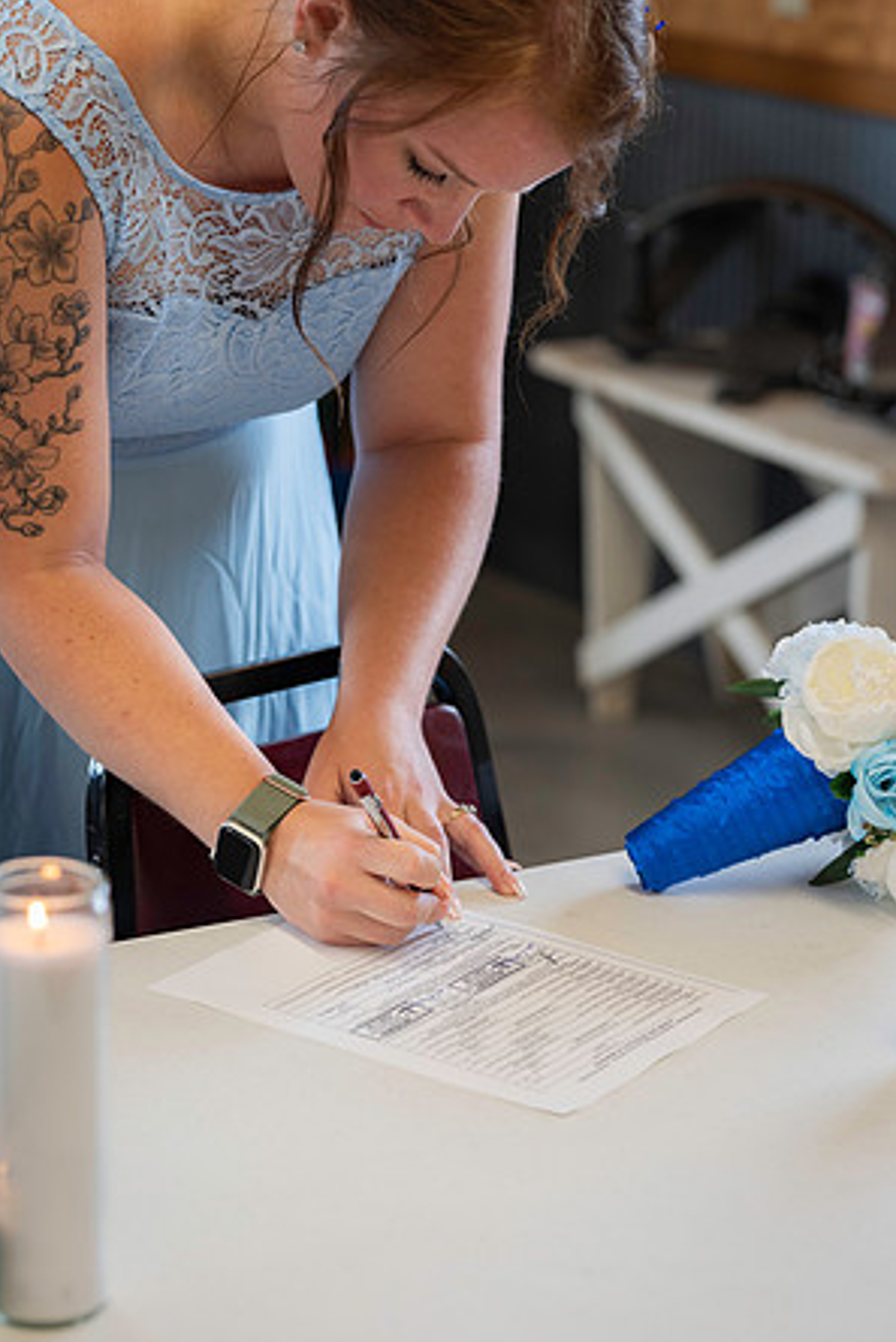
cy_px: 666
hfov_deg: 15.9
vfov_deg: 23.6
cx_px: 450
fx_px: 3208
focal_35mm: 86
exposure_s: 1/125
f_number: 3.5
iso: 640
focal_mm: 85
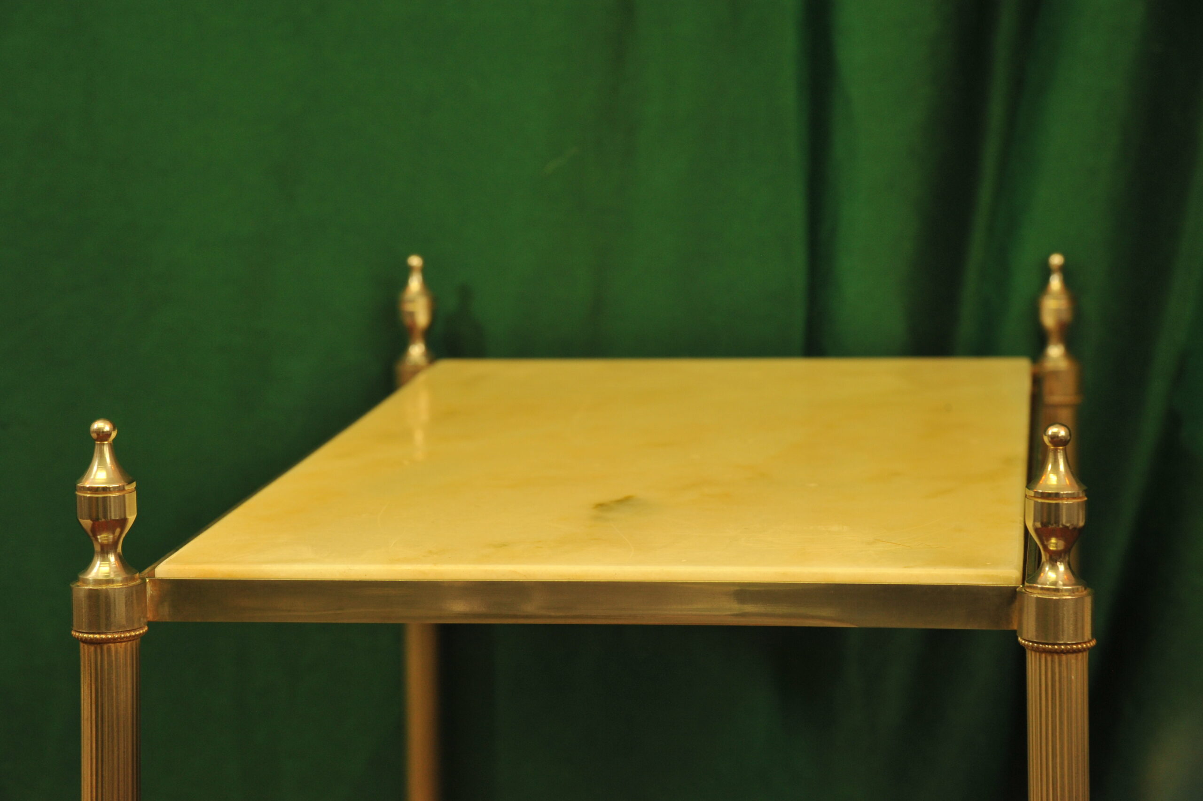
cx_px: 602
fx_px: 4007
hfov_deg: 17.1
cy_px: 400
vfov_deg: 11.4
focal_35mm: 120
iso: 1250
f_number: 9
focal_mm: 120
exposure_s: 1/30
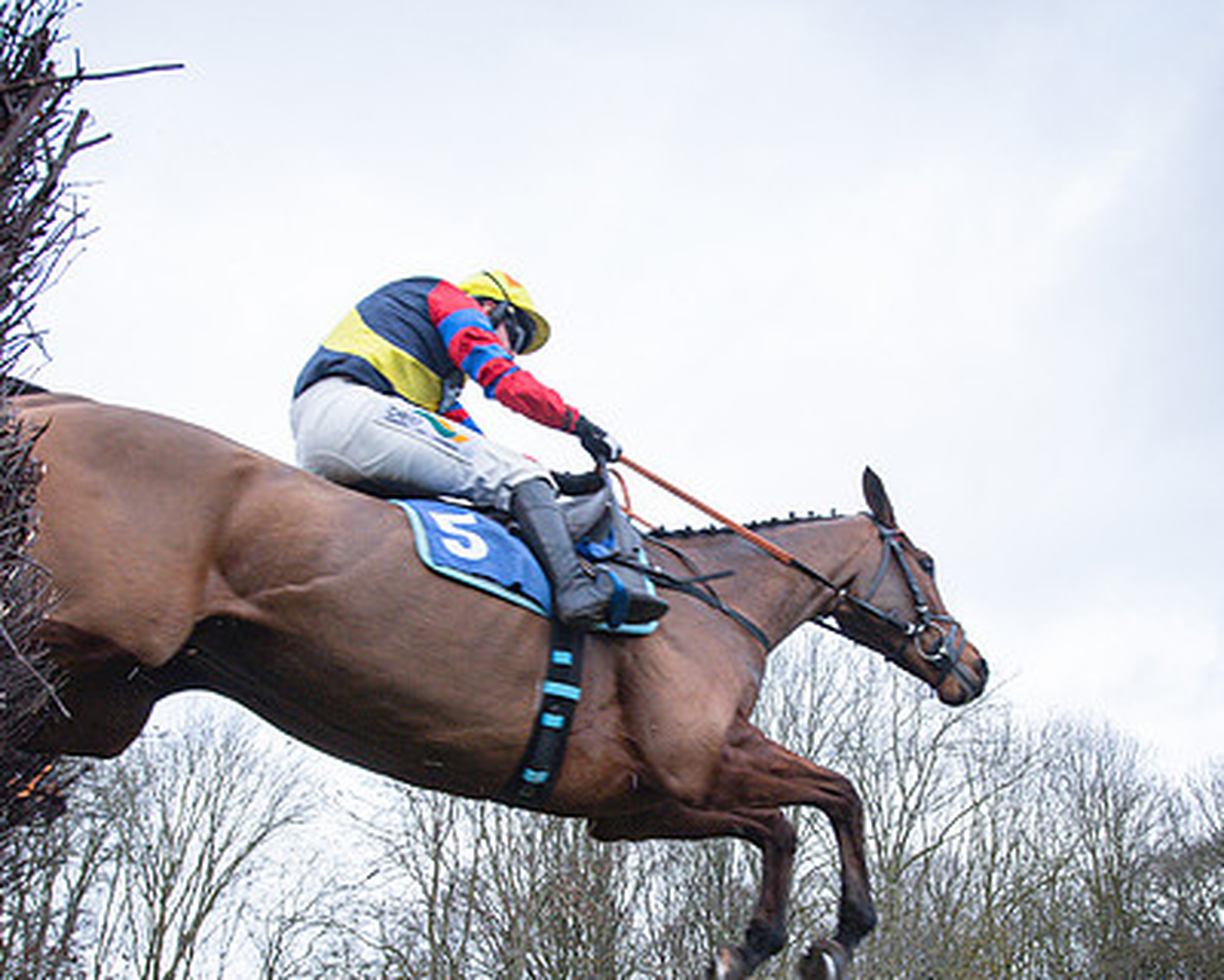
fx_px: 1232
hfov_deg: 52.6
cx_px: 717
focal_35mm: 34
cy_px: 673
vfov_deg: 42.6
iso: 2000
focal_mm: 19
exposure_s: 1/1000
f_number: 7.1
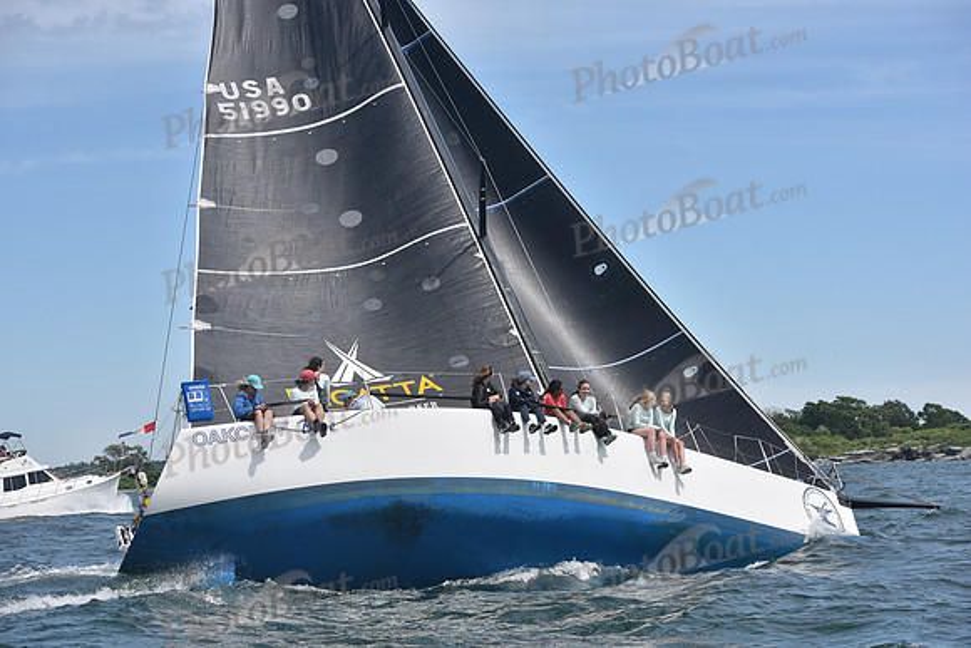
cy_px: 324
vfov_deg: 19.5
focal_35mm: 70
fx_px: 1888
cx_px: 486
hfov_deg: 28.8
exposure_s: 1/800
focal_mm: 70
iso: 320
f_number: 7.1
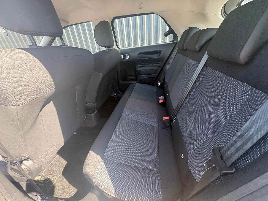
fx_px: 108
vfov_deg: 85.7
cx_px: 134
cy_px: 100
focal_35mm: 14
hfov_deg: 102.1
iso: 250
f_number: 2.2
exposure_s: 1/85
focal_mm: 2.22
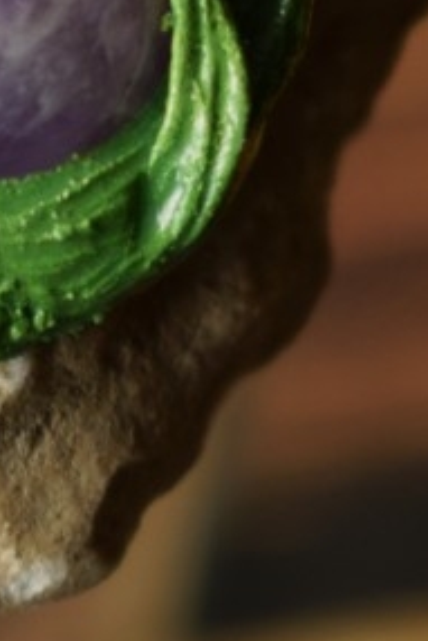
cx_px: -99
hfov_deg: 4.1
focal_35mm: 332
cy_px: -238
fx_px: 5913
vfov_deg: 6.1
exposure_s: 1/80
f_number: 5.6
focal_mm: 55
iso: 400
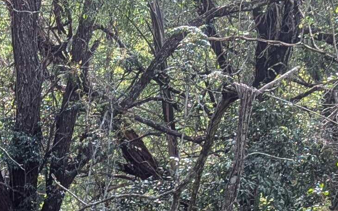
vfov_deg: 8.9
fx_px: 1308
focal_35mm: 142
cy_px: 359
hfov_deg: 14.0
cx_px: -136
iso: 39
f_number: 1.85
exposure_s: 1/379
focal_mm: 6.81
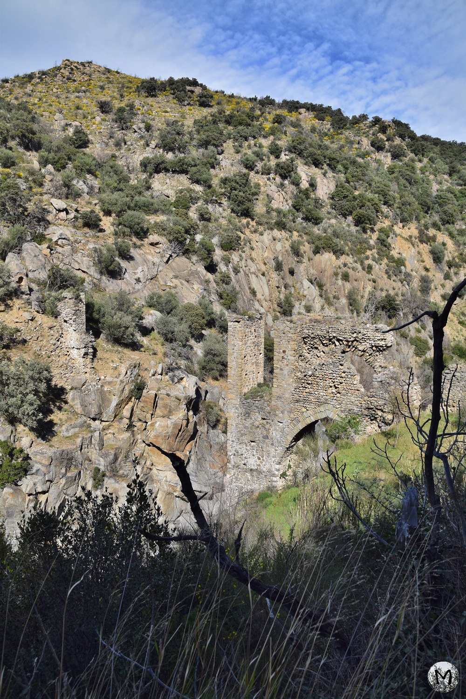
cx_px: 233
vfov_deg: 67.4
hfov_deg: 47.9
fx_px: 524
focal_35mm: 27
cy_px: 350
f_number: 10
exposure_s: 1/400
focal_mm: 18
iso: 200
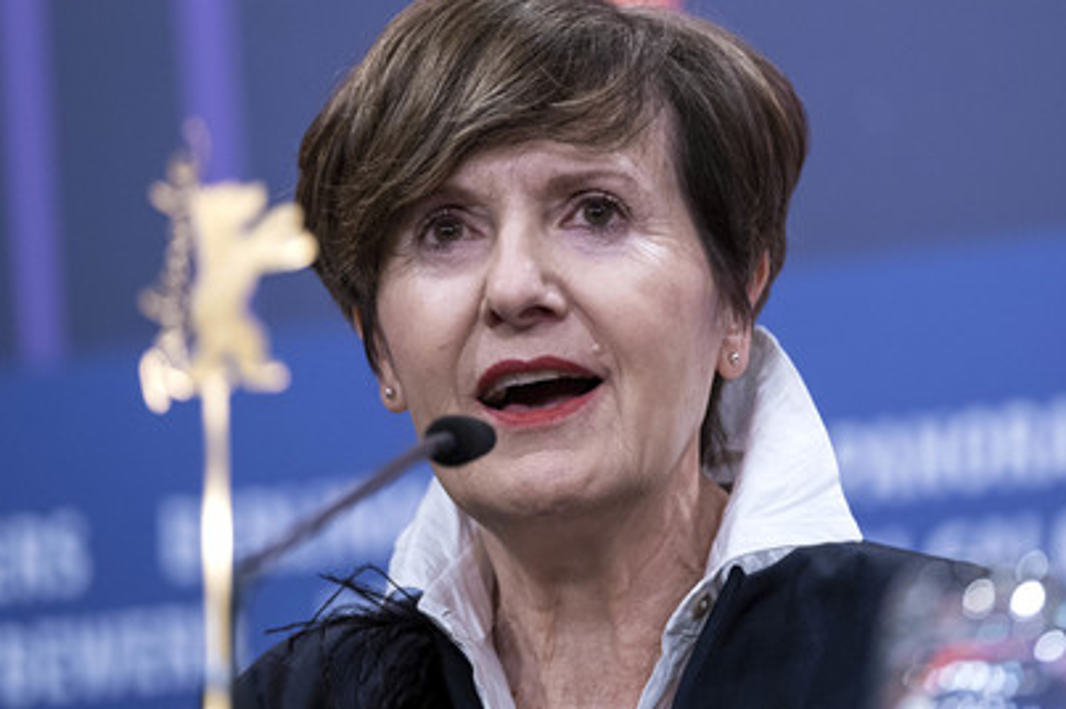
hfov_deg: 8.8
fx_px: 6953
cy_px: 341
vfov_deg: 5.8
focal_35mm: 235
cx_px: 536
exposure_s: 1/240
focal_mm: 140
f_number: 2.8
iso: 1250
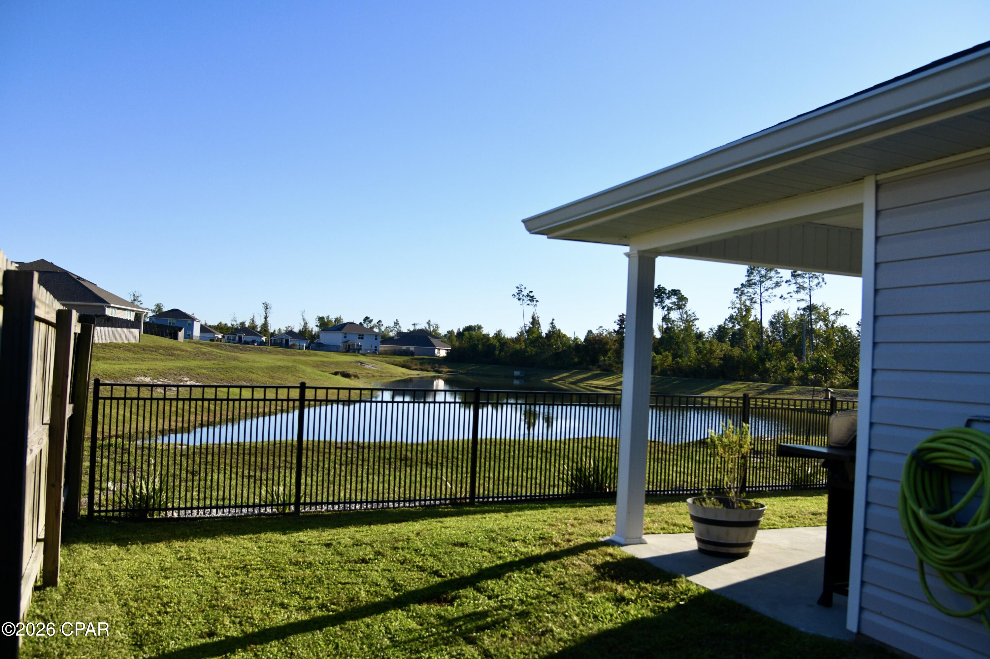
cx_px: 495
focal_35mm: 28
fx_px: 770
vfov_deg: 46.4
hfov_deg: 65.5
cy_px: 330
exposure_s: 1/6400
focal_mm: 24
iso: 800
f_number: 4.5
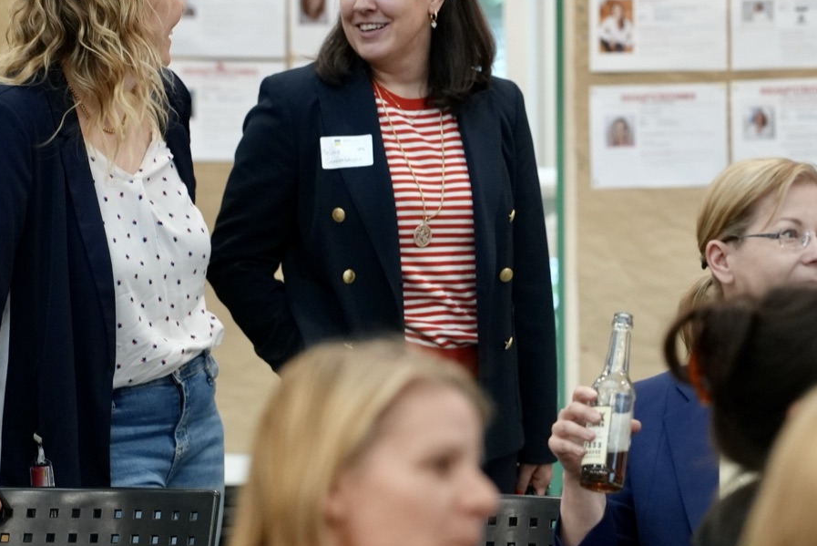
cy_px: 260
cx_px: 493
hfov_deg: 8.8
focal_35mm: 234
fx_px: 5313
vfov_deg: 5.9
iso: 6400
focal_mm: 150
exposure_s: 1/160
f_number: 4
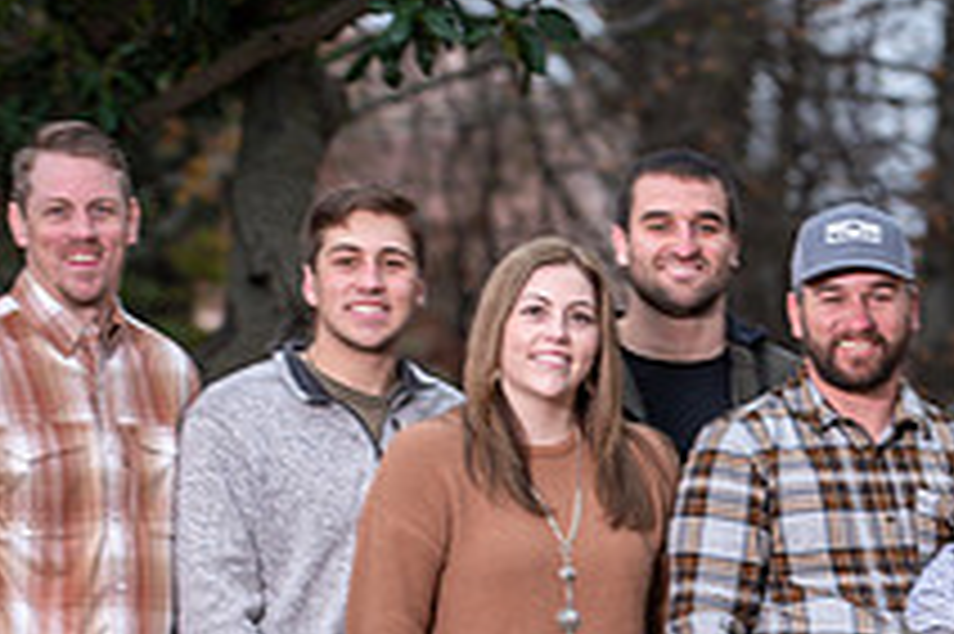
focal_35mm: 342
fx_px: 9056
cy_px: 690
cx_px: 1008
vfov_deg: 4.0
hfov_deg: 6.0
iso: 200
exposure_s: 1/125
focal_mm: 125
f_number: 4
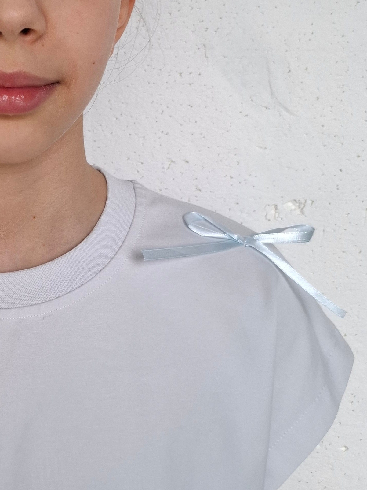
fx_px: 692
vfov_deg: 38.5
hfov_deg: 27.9
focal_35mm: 49
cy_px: 171
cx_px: -2
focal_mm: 5.54
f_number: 1.8
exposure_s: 1/120
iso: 200
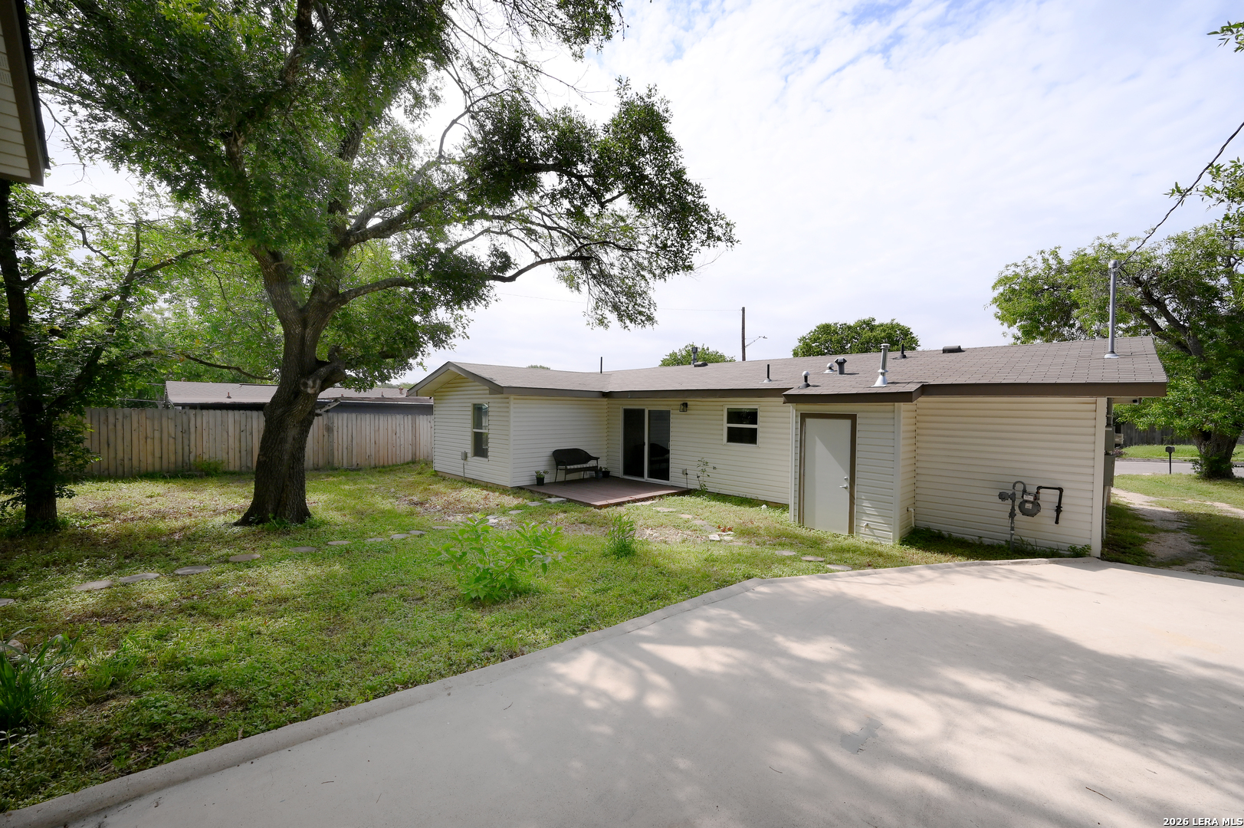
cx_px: 622
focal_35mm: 14
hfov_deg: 104.3
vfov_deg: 81.1
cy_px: 414
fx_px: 483
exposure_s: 1/500
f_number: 11
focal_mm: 14
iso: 400
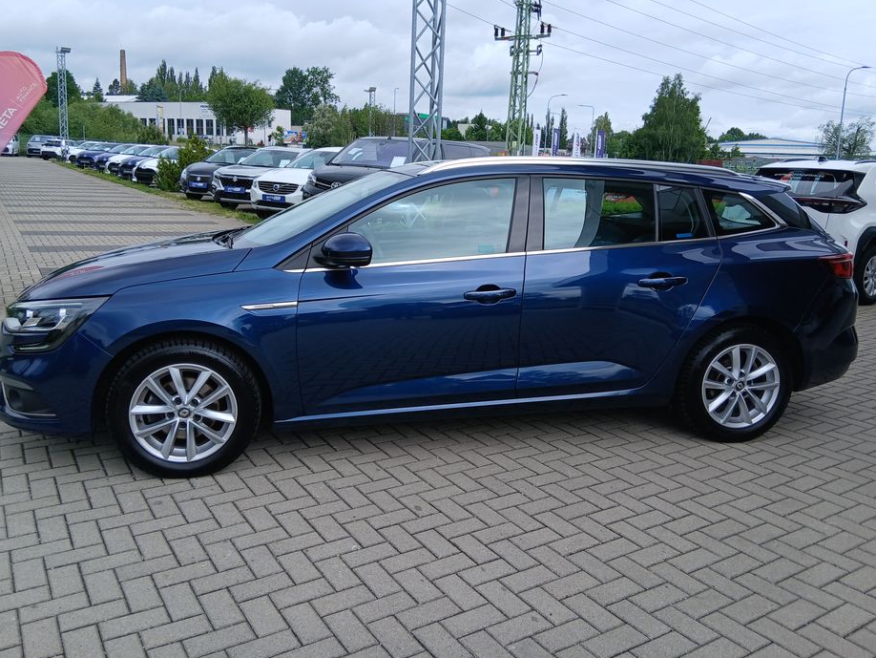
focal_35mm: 29
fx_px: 734
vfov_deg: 48.2
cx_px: 429
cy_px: 295
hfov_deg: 61.6
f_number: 1.8
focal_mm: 3.98
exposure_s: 1/397
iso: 20
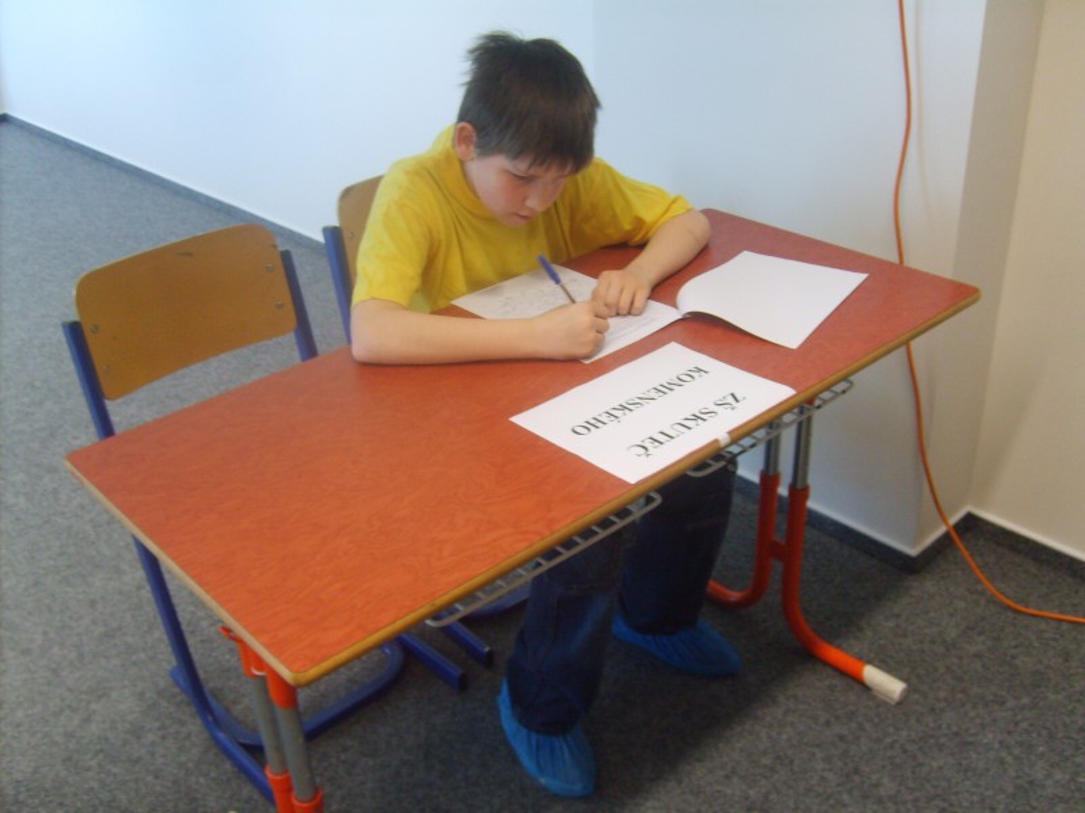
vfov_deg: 40.7
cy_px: 406
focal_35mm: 35
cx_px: 542
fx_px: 1097
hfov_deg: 52.6
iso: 120
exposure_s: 1/30
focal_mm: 5.8
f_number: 2.8
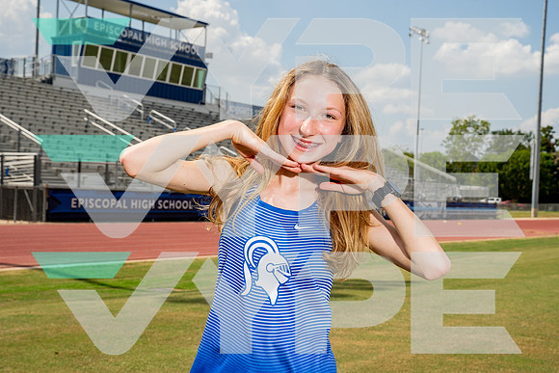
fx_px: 805
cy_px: 180
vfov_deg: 26.1
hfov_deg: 38.3
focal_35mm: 52
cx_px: 279
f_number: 8
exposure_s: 1/250
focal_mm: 44
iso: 100
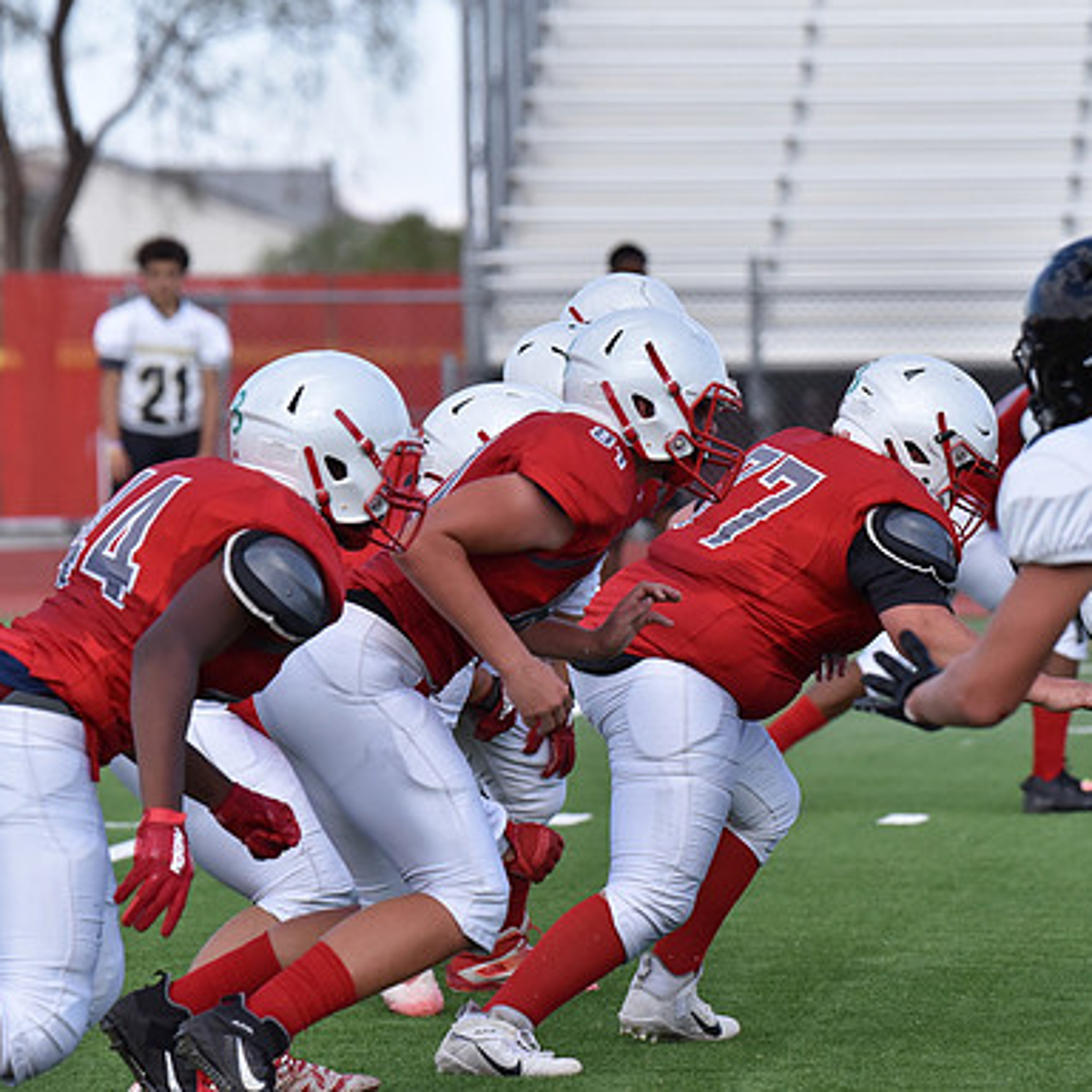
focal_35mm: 385
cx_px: 793
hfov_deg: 4.5
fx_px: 13741
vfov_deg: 4.6
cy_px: 545
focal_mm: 300
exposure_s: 1/3200
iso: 1800
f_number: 8
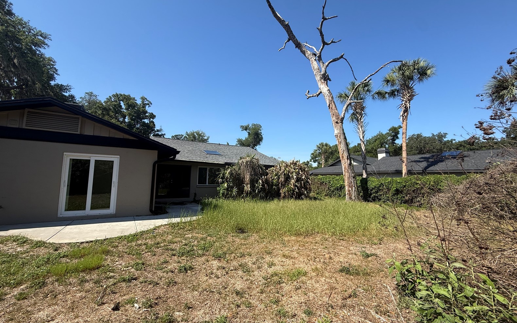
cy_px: 159
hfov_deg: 101.5
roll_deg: -1.4
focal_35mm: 15
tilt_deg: +5.3
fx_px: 211
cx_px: 256
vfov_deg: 74.8
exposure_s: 1/1497
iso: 50
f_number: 2.2
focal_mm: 2.22
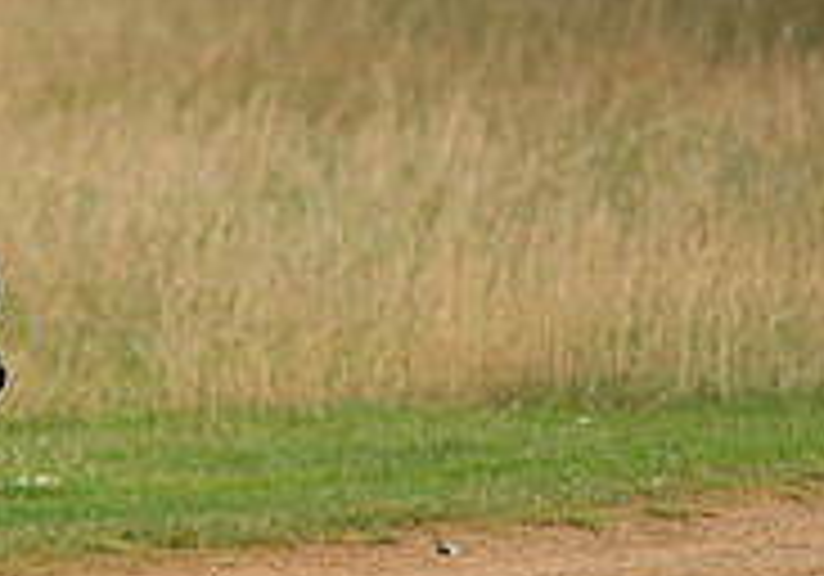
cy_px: -292
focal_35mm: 1147
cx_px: -471
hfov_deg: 1.8
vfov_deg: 1.2
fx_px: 26655
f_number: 4
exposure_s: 1/3200
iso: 800
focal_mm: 300
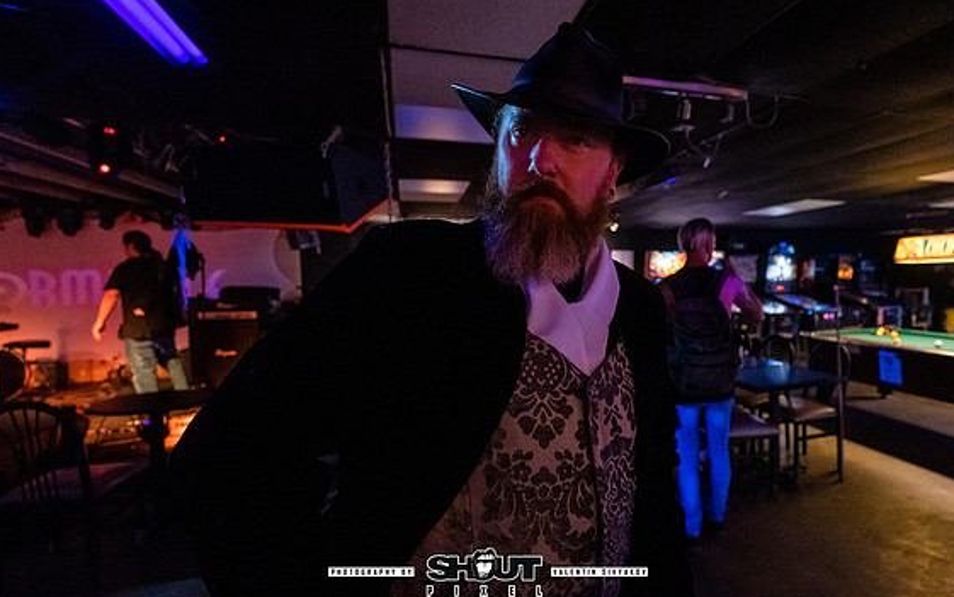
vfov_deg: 62.2
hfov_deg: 86.6
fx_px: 494
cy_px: 289
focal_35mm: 19
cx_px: 584
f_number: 2.8
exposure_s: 1/250
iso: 3200
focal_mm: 14.6
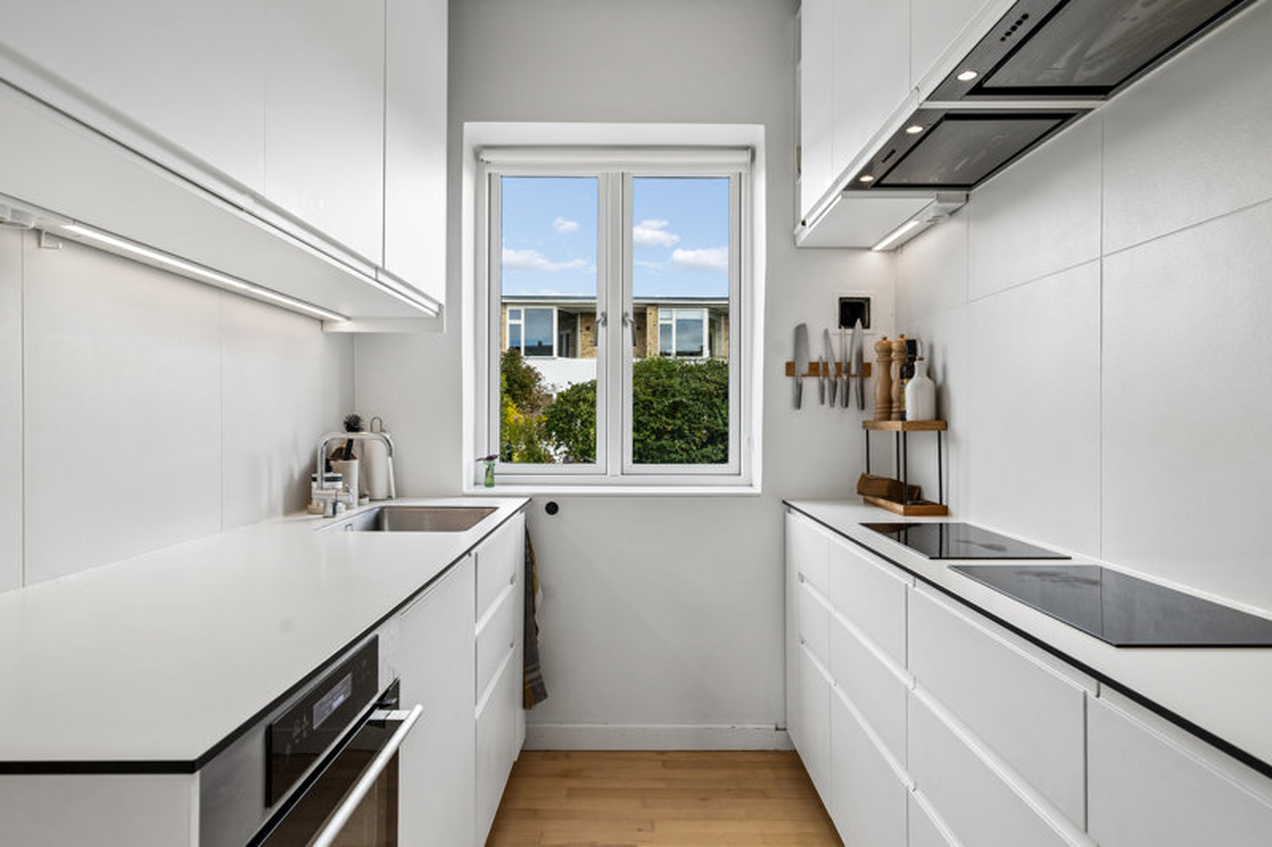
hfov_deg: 84.0
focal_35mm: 20
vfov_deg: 61.9
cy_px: 424
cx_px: 636
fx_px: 706
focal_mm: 20
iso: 800
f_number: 7.1
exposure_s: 1/160
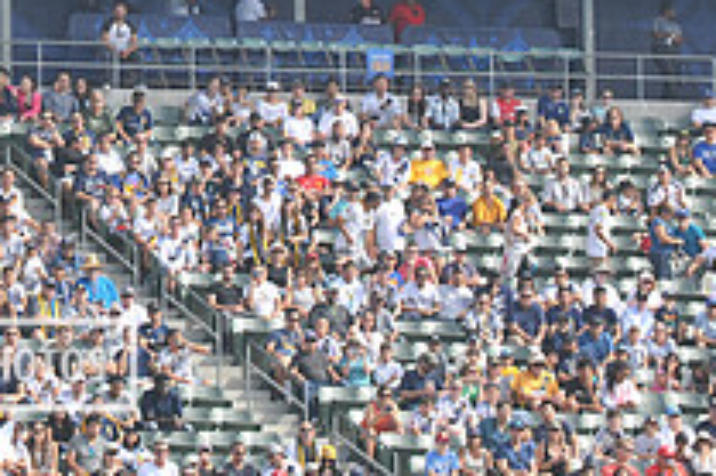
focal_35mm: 417
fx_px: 8287
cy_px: -151
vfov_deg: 3.3
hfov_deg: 4.9
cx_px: -106
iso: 200
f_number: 8
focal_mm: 150
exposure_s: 1/250
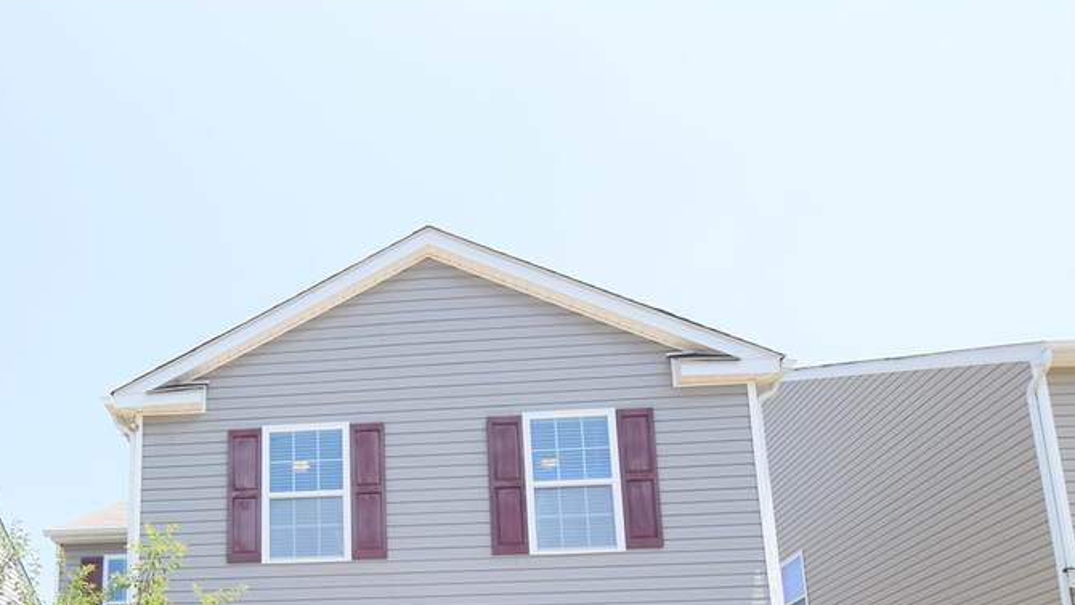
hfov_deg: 60.8
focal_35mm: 30
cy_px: 670
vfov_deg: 33.7
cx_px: 271
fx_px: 855
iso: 200
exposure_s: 1/250
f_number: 7.1
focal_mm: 10
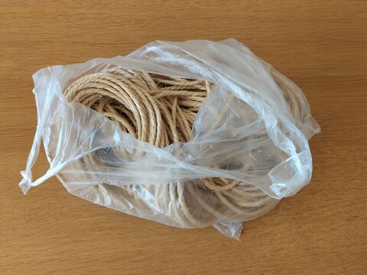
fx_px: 307
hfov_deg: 61.7
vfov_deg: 48.2
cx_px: 184
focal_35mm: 29
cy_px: 138
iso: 100
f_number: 1.8
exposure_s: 1/50
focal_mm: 4.22
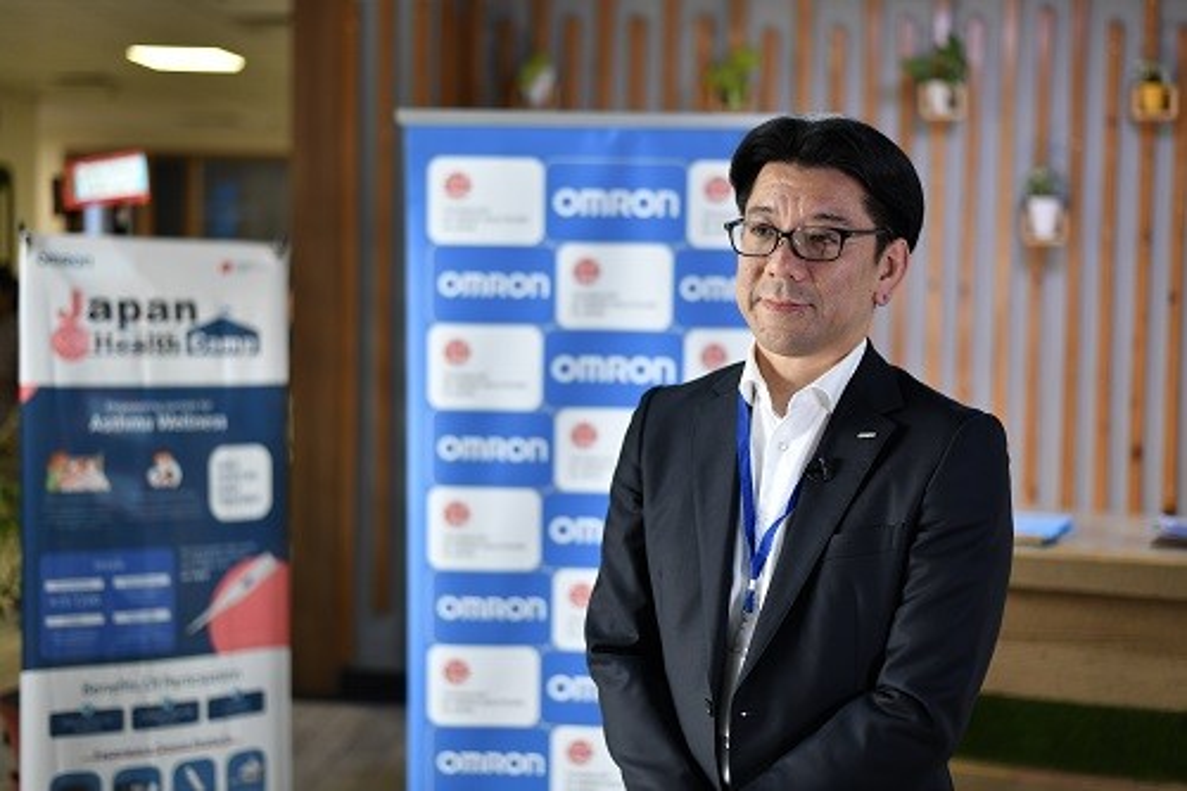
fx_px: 1648
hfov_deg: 39.6
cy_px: 396
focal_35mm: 50
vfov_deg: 27.0
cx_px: 594
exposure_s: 1/200
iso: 500
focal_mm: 50
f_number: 2.2
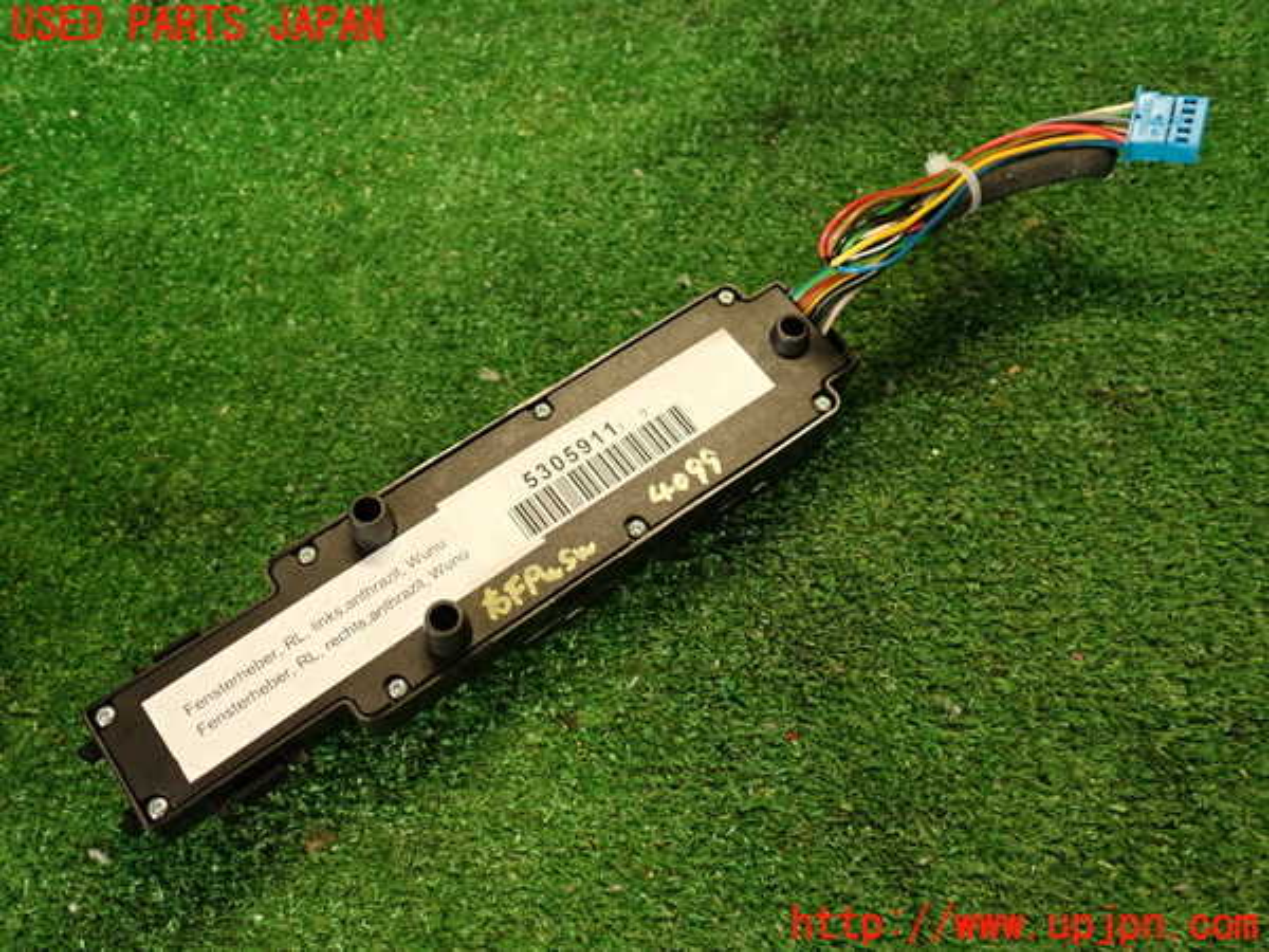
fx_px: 1173
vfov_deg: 44.2
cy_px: 476
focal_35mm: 32
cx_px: 634
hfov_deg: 56.8
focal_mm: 5.79
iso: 200
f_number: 2.4
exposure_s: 1/30
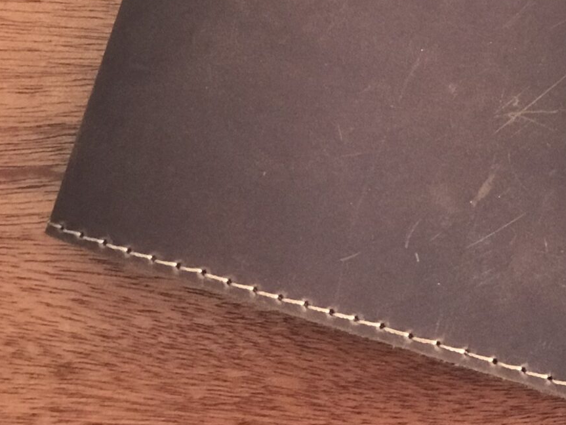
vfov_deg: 8.6
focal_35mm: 169
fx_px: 2764
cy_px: -156
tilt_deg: -84.8
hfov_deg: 11.5
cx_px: 658
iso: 80
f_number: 2.8
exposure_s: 1/50
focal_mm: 6.6
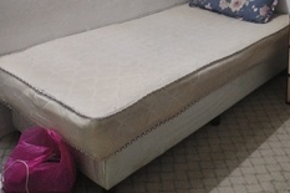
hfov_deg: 36.8
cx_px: 211
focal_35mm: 53
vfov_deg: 24.4
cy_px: 2
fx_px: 427
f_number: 1.8
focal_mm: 4.75
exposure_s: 1/24
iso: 802
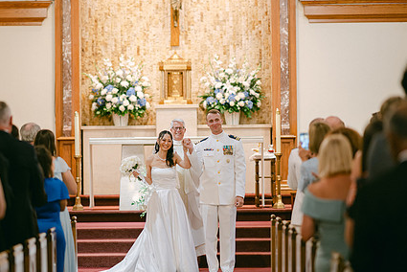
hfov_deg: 13.9
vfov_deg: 9.3
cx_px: 150
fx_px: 1663
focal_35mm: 147
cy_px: 136
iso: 400
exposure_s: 1/125
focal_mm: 105
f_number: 1.4
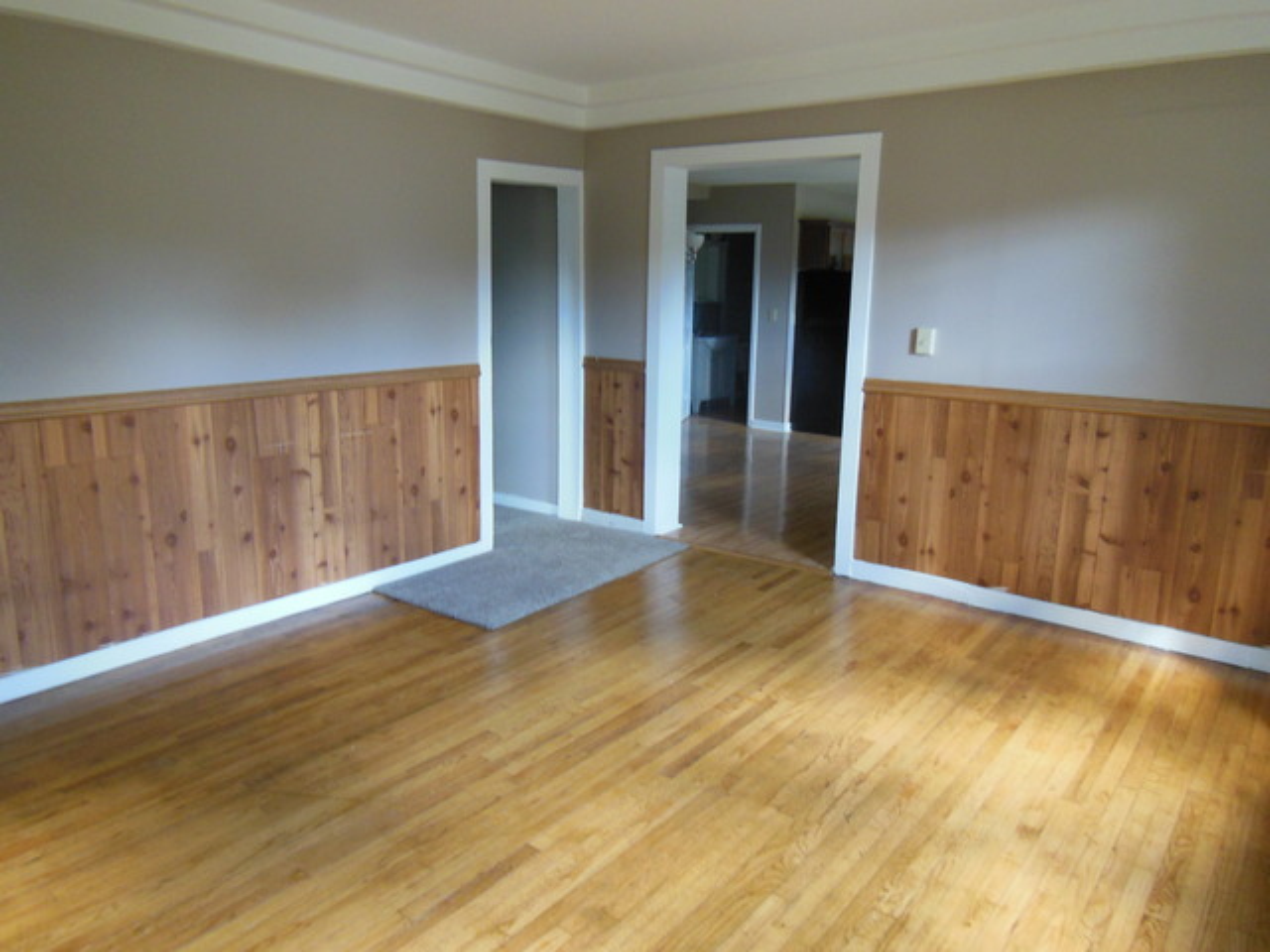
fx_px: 917
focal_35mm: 25
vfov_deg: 54.9
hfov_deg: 69.4
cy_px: 476
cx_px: 635
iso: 400
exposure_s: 1/25
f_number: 3.5
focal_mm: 4.5
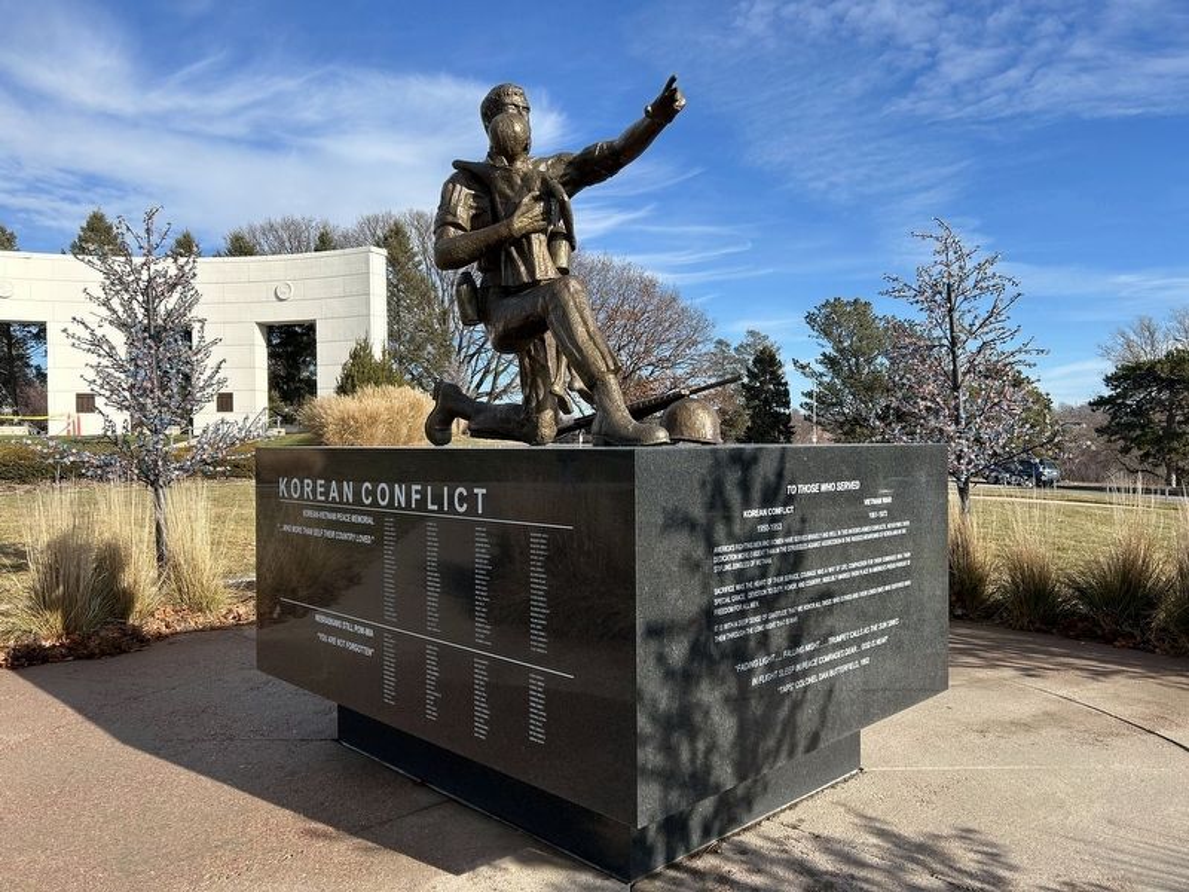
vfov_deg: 53.1
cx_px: 594
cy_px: 446
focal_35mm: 26
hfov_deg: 67.3
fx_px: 893
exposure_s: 1/3460
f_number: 1.5
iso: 50
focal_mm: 5.7
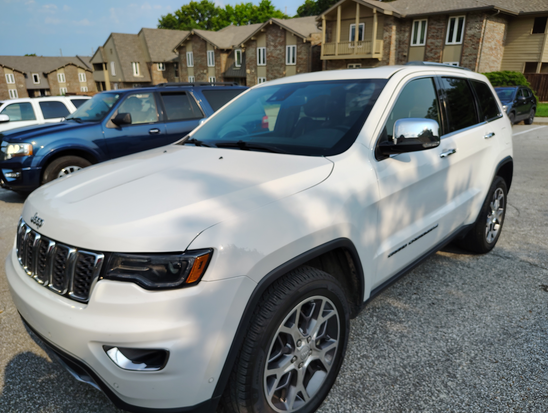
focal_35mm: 24
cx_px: 274
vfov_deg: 56.9
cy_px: 206
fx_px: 380
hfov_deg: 71.5
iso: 120
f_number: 1.8
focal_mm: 5.56
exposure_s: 1/908
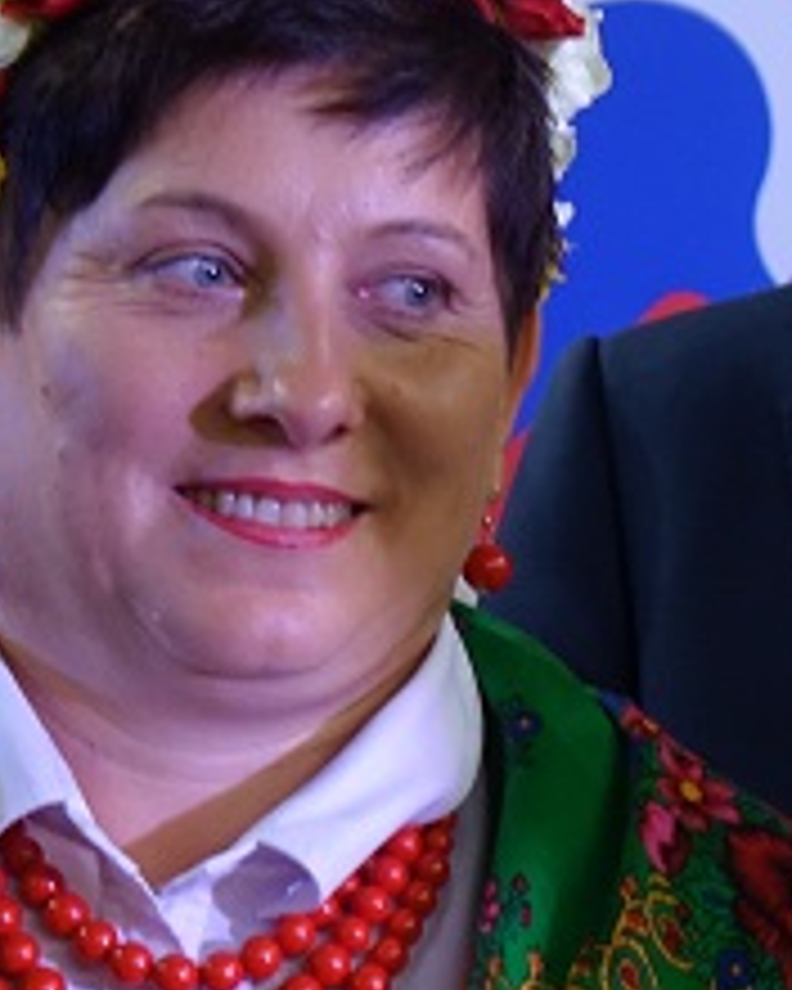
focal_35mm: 201
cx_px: 1251
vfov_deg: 9.6
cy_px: 358
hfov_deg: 7.5
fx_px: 5889
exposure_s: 1/60
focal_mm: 21.48
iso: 500
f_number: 2.8
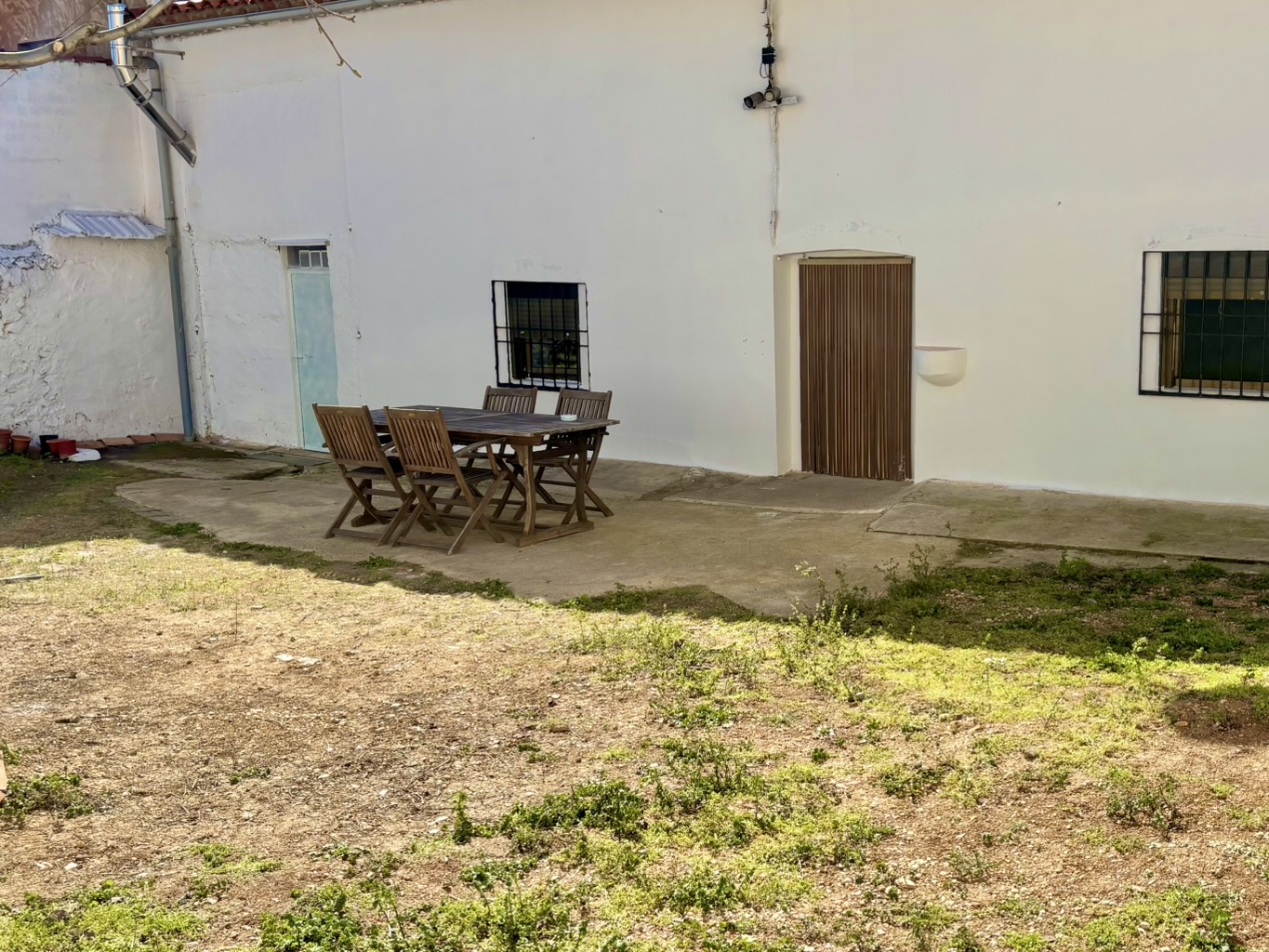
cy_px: 468
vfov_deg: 36.8
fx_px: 1430
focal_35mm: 39
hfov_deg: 47.7
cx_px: 729
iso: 50
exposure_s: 1/3311
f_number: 1.6
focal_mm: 5.96
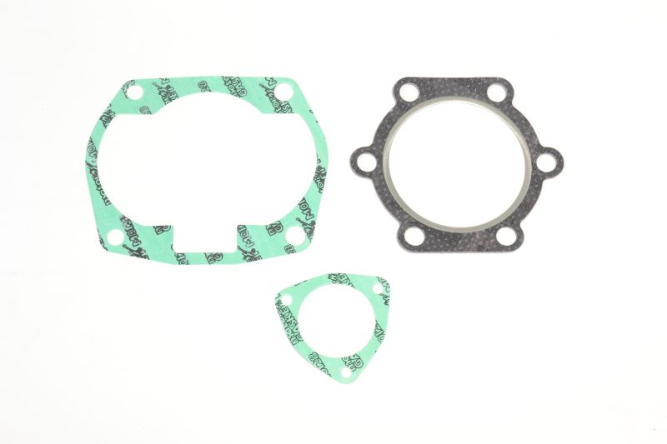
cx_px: 334
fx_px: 1111
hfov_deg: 33.4
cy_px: 222
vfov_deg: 22.6
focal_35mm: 60
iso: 100
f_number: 11
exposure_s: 1/5
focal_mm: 40
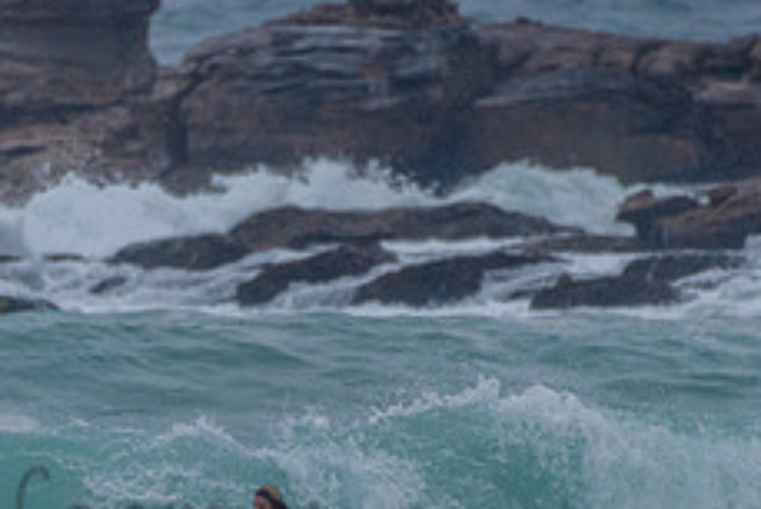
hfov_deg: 1.3
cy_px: 617
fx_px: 32848
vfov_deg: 0.9
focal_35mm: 1553
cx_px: 165
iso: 640
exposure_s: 1/2000
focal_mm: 500
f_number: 5.6
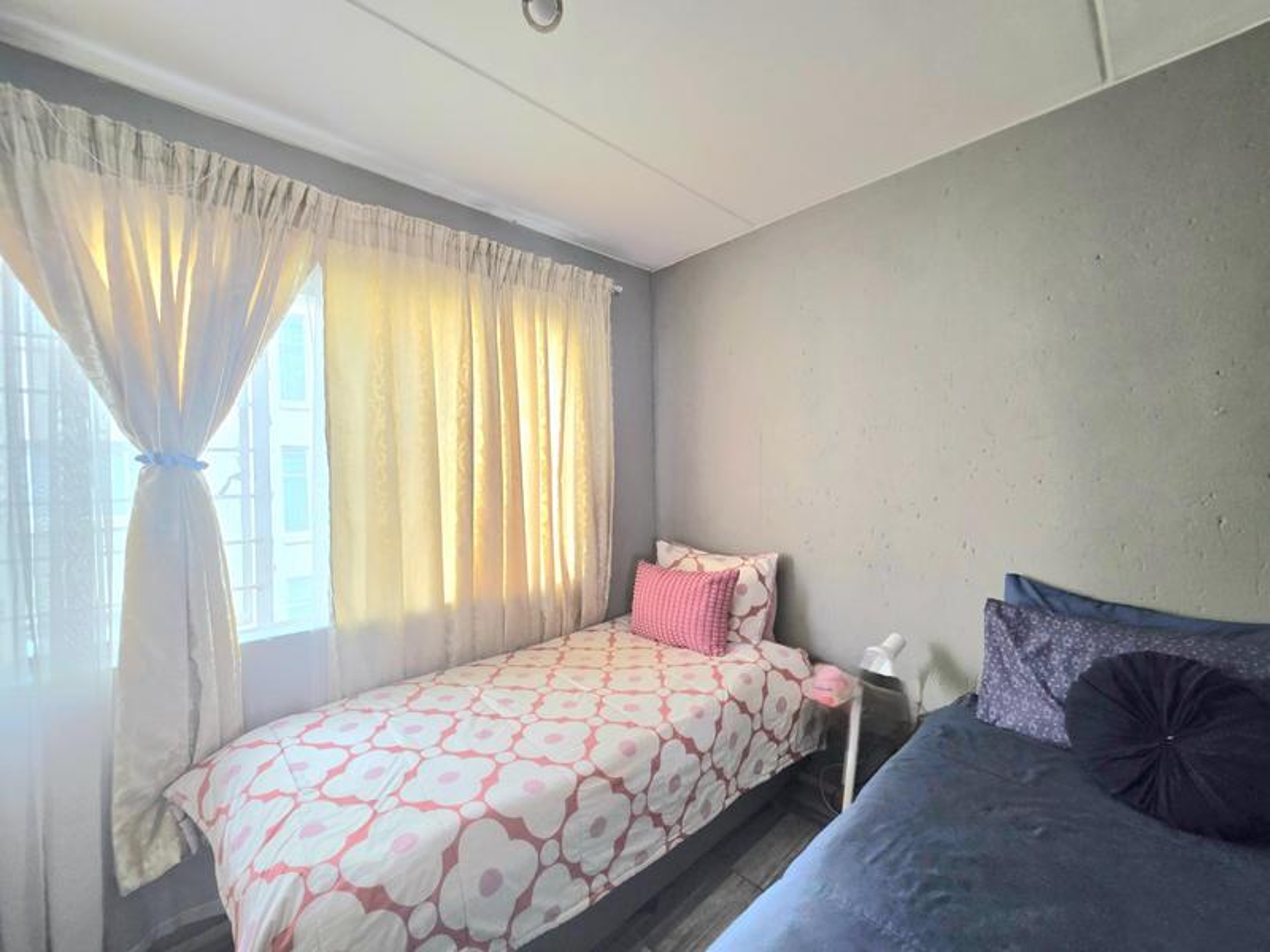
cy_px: 476
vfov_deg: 89.9
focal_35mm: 13
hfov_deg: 106.2
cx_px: 635
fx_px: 477
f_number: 1.9
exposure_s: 1/101
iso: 160
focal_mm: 2.2
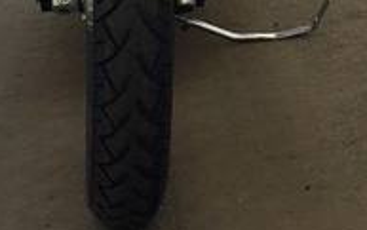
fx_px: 1021
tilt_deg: -2.2
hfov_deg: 20.3
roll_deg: +8.0
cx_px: 114
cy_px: -215
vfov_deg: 11.7
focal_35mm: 102
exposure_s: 1/159
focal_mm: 4.15
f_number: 2.2
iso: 32
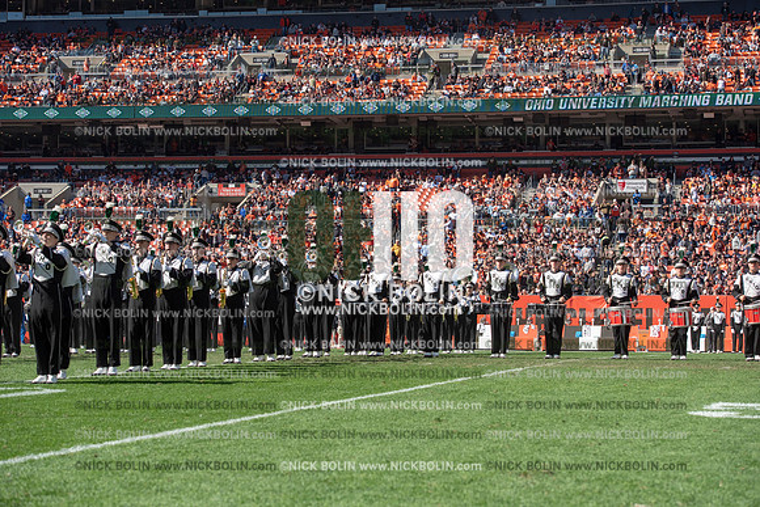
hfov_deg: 28.8
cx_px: 380
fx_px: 1478
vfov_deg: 19.5
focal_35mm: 70
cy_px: 254
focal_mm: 70
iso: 400
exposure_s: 1/2500
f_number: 5
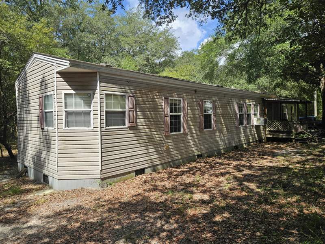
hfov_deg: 73.9
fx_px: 216
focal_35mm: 23
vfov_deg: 58.9
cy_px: 122
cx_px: 162
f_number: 1.8
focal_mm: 5.4
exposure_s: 1/1350
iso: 40
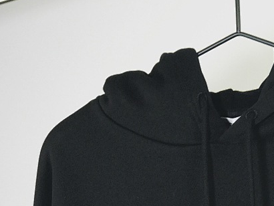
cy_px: 189
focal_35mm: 150
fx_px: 1188
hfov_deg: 13.1
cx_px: 237
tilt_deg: -3.3
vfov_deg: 9.9
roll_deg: +2.9
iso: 50
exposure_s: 1/50
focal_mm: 6.6
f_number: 2.8
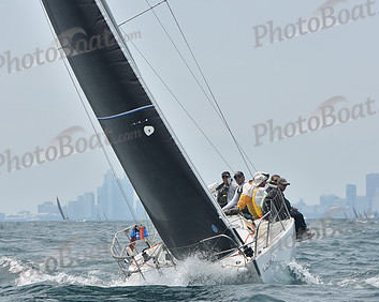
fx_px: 3027
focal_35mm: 270
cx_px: 198
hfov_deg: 7.2
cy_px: 189
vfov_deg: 5.7
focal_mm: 175
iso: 250
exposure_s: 1/800
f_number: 11
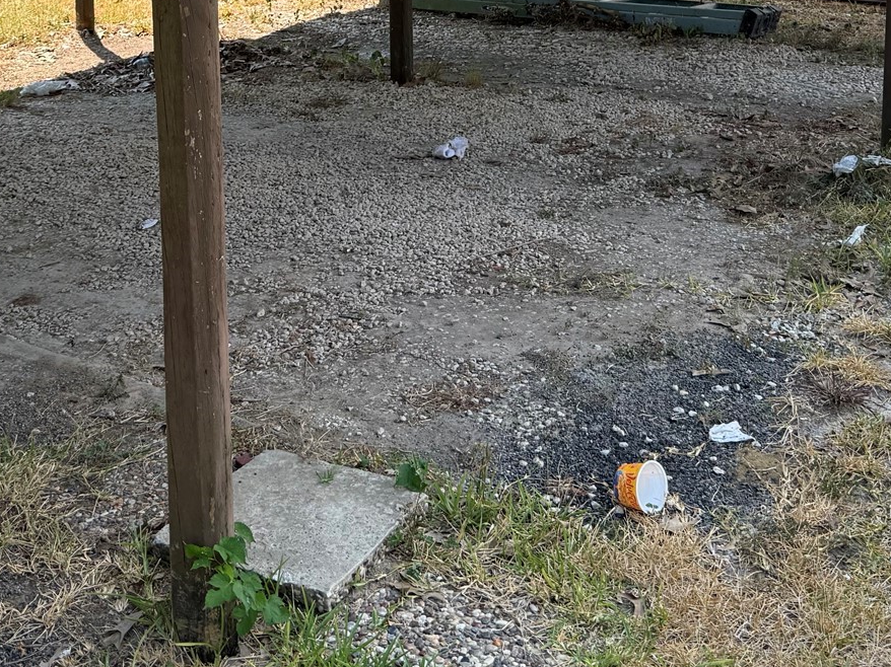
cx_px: 440
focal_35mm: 56
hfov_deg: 34.4
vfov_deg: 24.6
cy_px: -31
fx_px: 1441
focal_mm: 6.76
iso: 100
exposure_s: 1/1553
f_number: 1.78
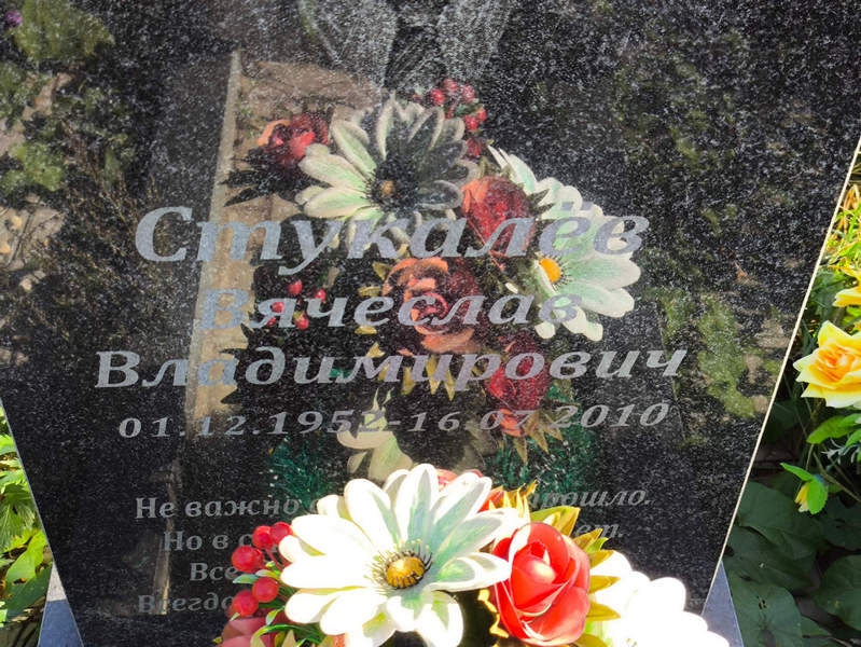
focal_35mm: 50
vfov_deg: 29.1
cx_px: 430
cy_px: 324
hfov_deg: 38.2
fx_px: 1244
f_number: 1.7
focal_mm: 4.71
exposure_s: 1/292
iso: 50
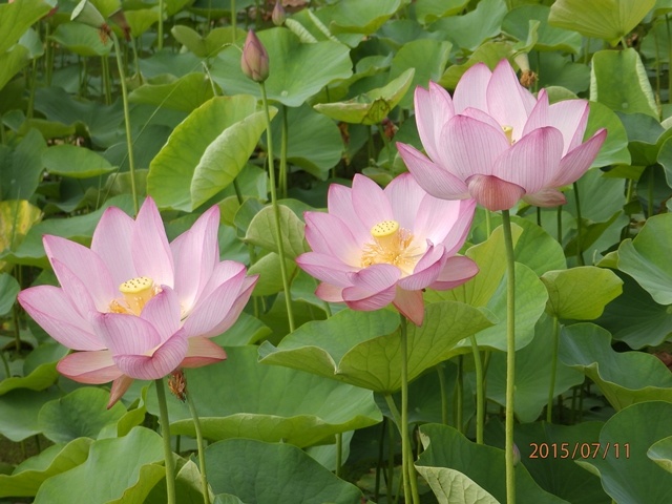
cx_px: 336
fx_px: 2232
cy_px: 252
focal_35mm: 115
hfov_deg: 17.1
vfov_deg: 12.9
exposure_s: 1/250
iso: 80
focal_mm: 20.6
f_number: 4.8
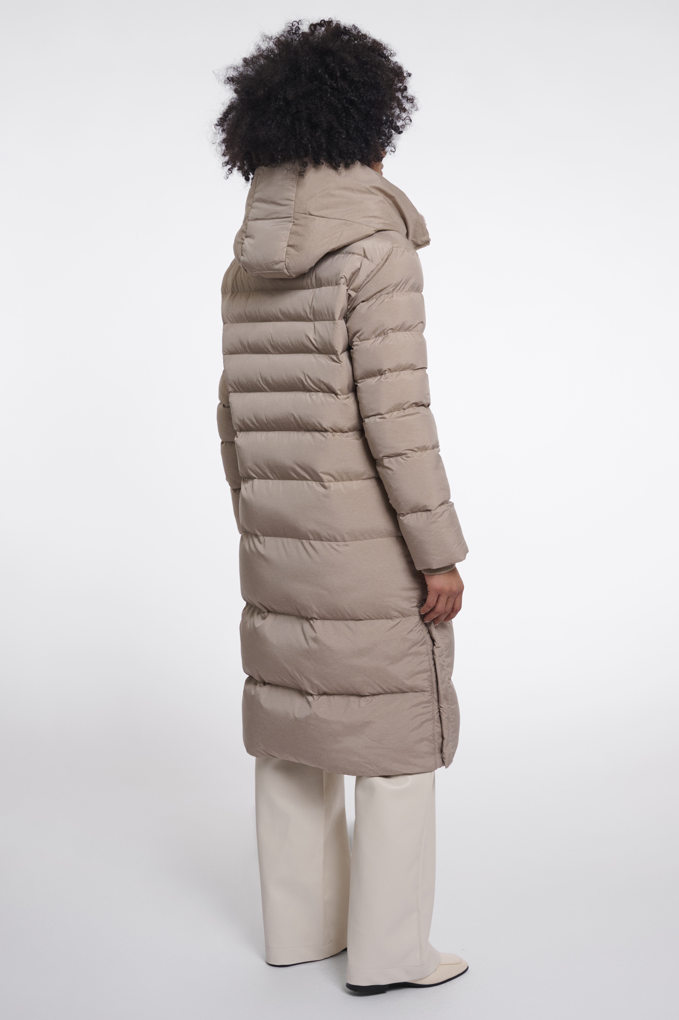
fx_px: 1331
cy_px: 510
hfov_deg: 28.6
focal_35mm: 47
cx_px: 340
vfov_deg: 41.9
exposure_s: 1/160
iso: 125
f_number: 8
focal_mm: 47
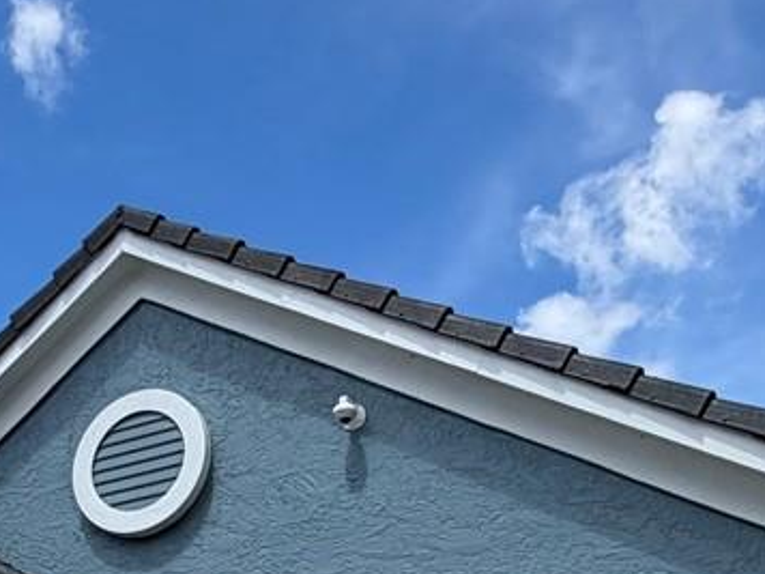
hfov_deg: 29.8
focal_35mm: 63
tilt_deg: +14.1
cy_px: 658
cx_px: 125
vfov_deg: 21.8
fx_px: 1392
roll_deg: +0.3
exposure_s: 1/770
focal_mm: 2.22
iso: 20
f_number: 2.2
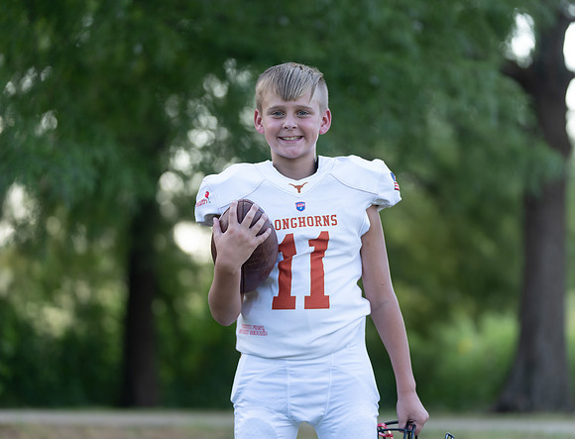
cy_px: 227
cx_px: 299
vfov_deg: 10.4
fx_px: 2416
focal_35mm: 144
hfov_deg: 13.6
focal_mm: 123
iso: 250
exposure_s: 1/400
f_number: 2.8
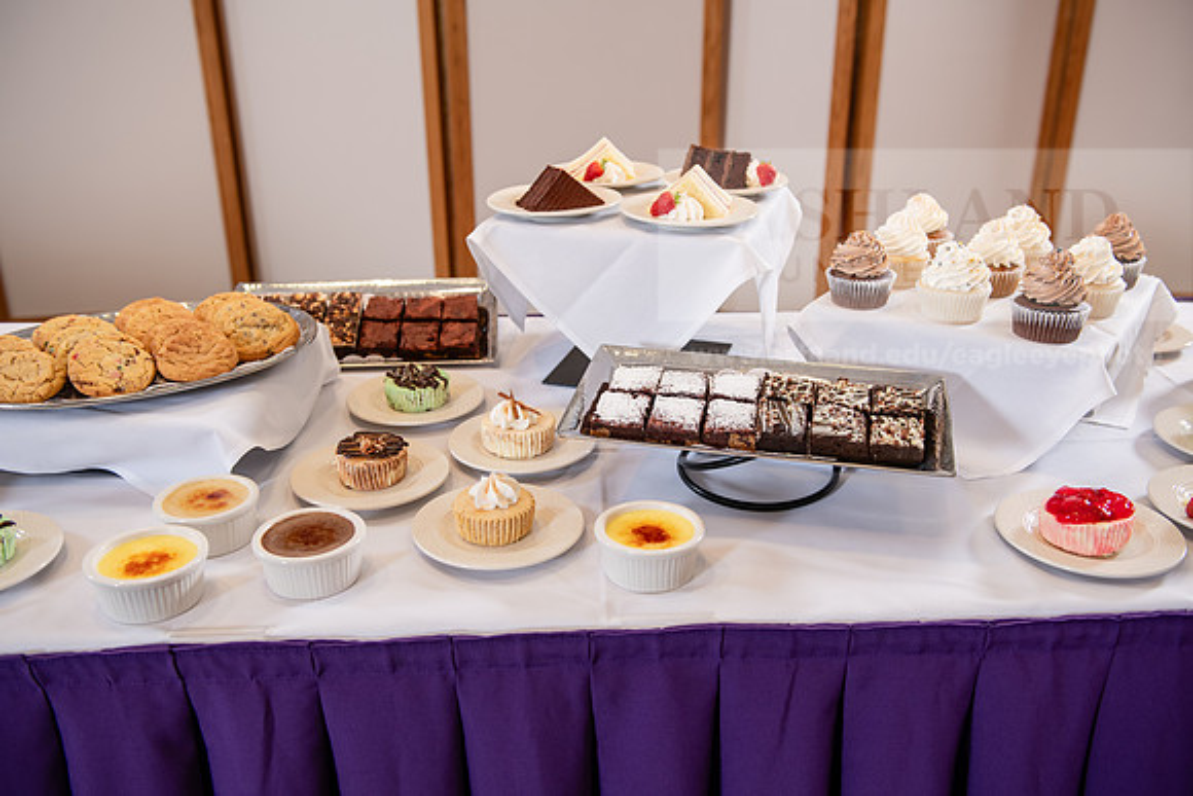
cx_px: 596
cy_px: 398
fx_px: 1127
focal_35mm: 34
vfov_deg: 38.9
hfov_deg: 55.8
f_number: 3.5
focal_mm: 34
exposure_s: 1/160
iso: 400
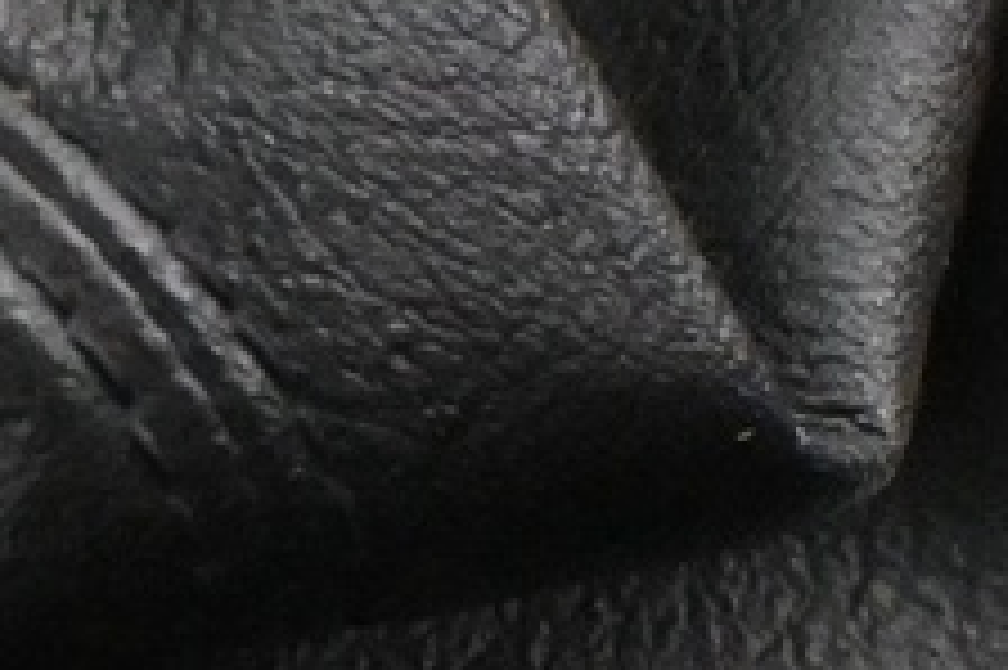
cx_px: -1143
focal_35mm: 331
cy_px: 724
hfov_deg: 6.0
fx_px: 9273
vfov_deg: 4.1
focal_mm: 30.5
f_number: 4.8
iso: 12800
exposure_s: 1/50
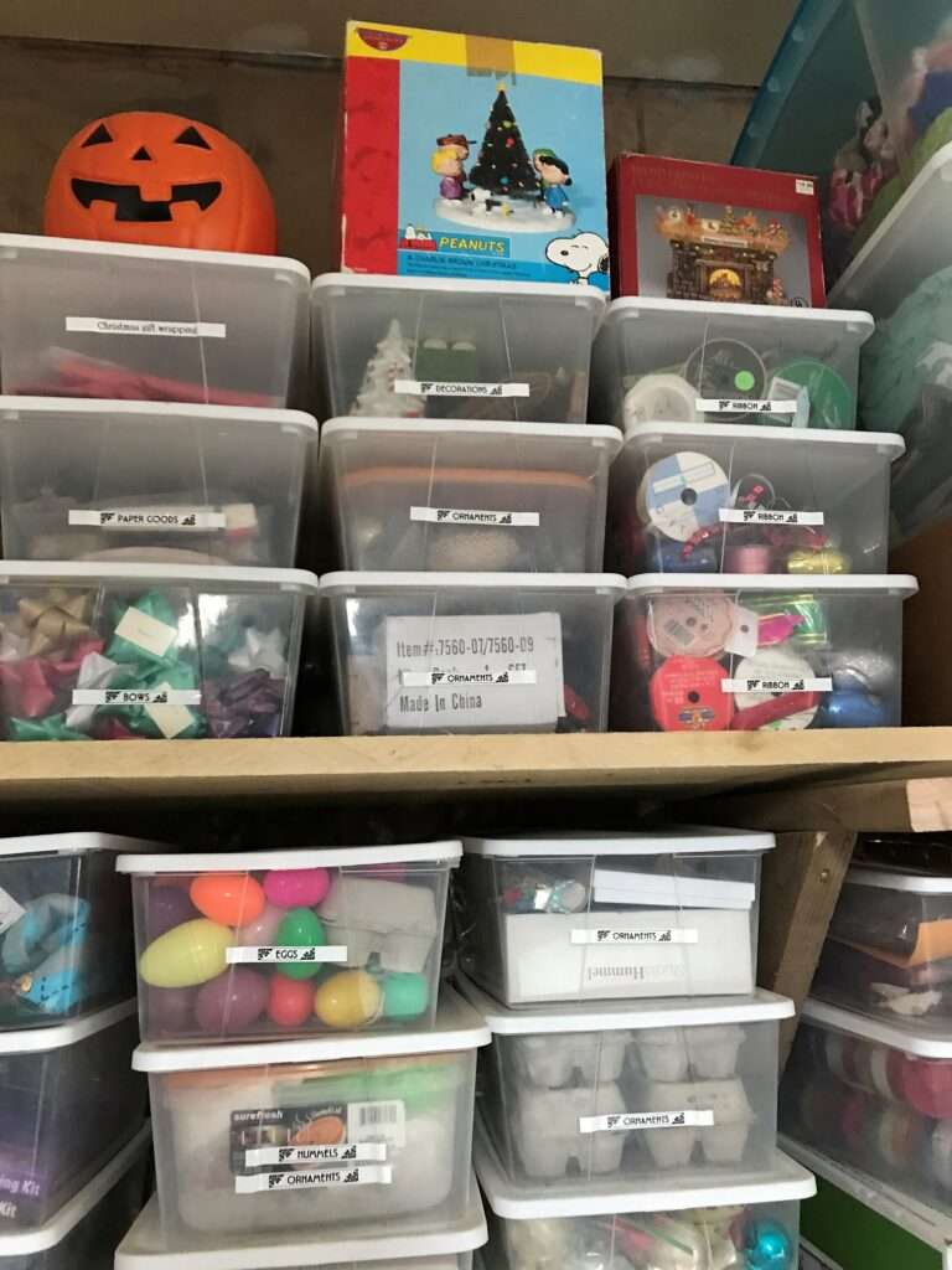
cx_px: 476
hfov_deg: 49.7
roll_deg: +1.9
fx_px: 1027
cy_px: 635
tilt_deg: +12.0
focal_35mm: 28
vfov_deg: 63.4
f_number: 1.8
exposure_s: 1/15
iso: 100
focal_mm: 3.99
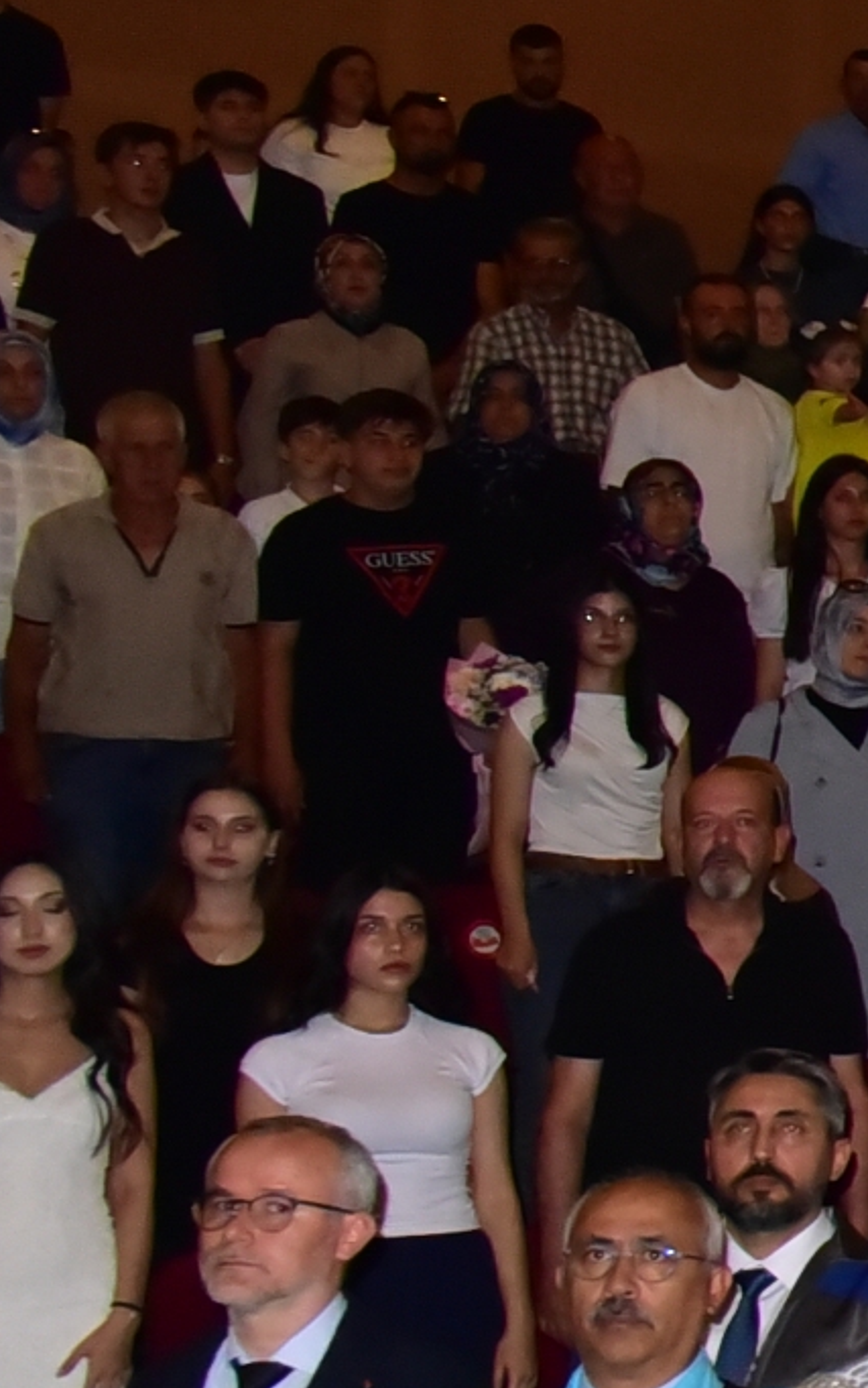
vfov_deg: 18.0
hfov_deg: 8.0
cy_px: 695
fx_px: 4390
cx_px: 3271
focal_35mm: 116
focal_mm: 24
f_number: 7.1
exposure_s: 1/200
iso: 3200
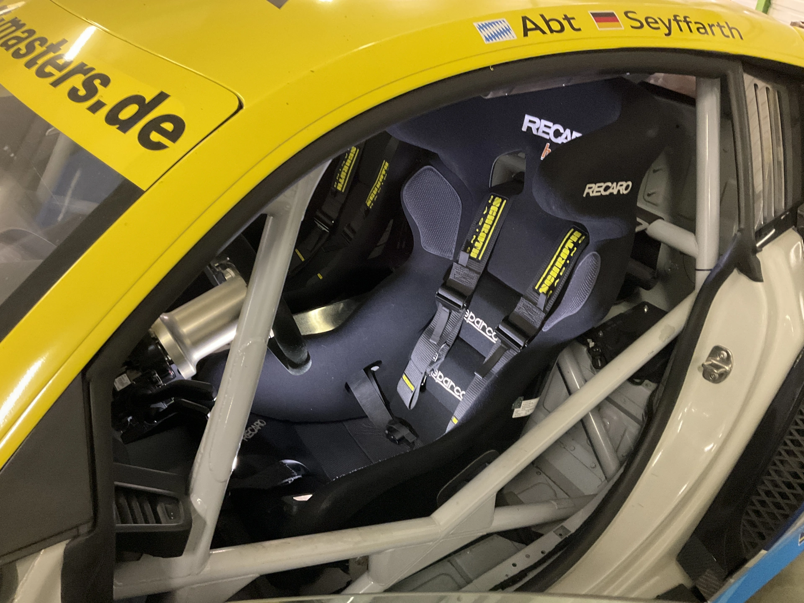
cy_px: 302
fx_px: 674
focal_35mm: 29
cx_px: 402
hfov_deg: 61.7
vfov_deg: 48.2
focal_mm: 3
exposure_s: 1/25
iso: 400
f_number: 1.8
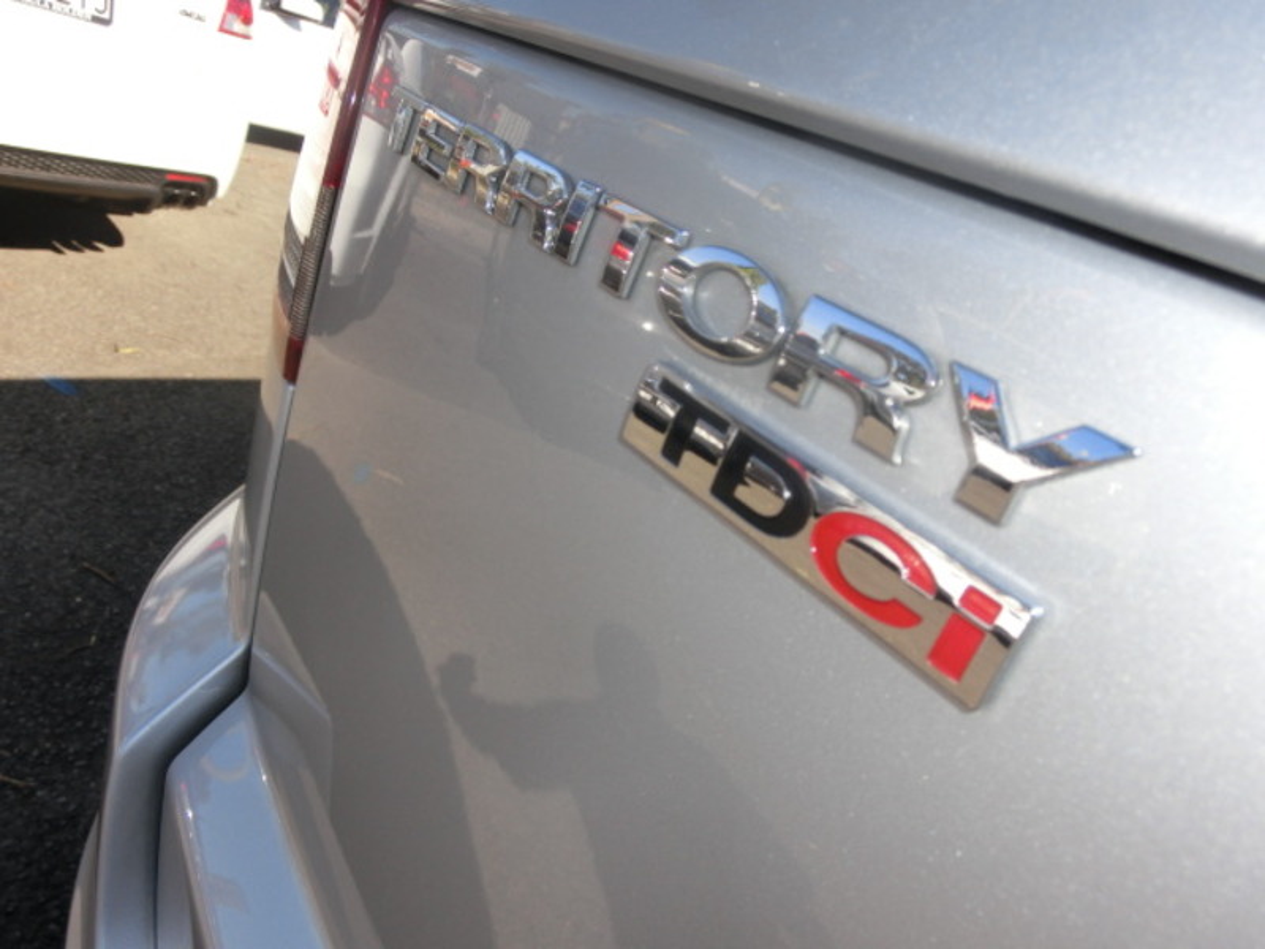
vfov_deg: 54.9
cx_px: 632
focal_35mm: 25
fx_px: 914
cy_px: 474
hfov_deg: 69.4
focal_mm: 4.4
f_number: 3.3
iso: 80
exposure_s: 1/640
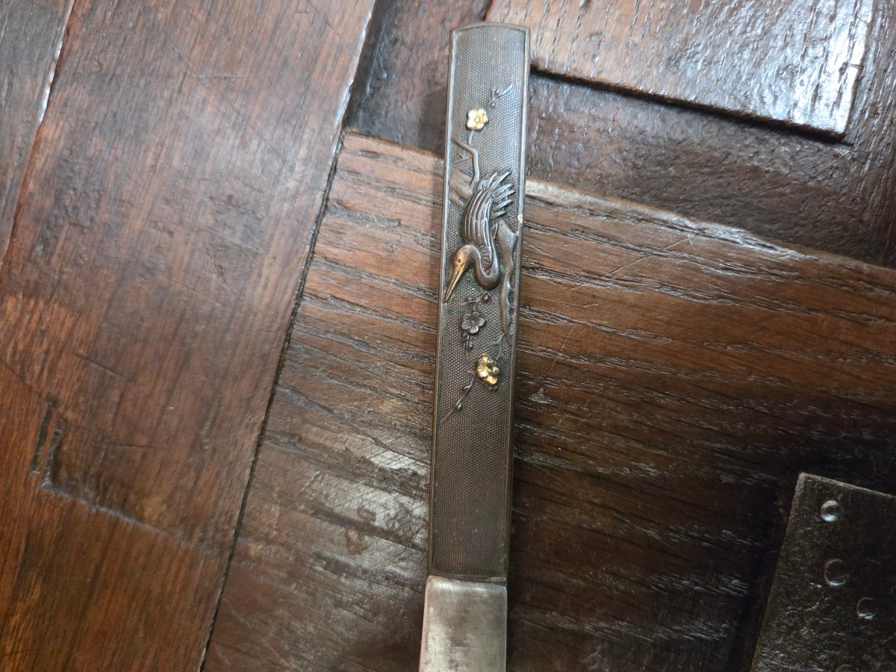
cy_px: 336
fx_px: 595
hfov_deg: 73.9
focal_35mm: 23
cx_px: 448
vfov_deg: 58.9
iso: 2500
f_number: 1.8
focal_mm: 5.4
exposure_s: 1/120
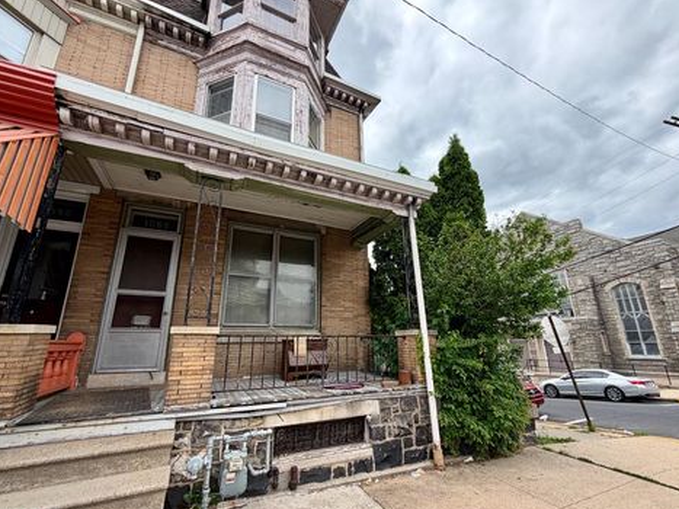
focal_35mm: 15
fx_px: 294
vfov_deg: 81.7
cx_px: 337
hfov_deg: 98.2
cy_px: 267
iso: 40
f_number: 2.2
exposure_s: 1/596
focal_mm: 2.22
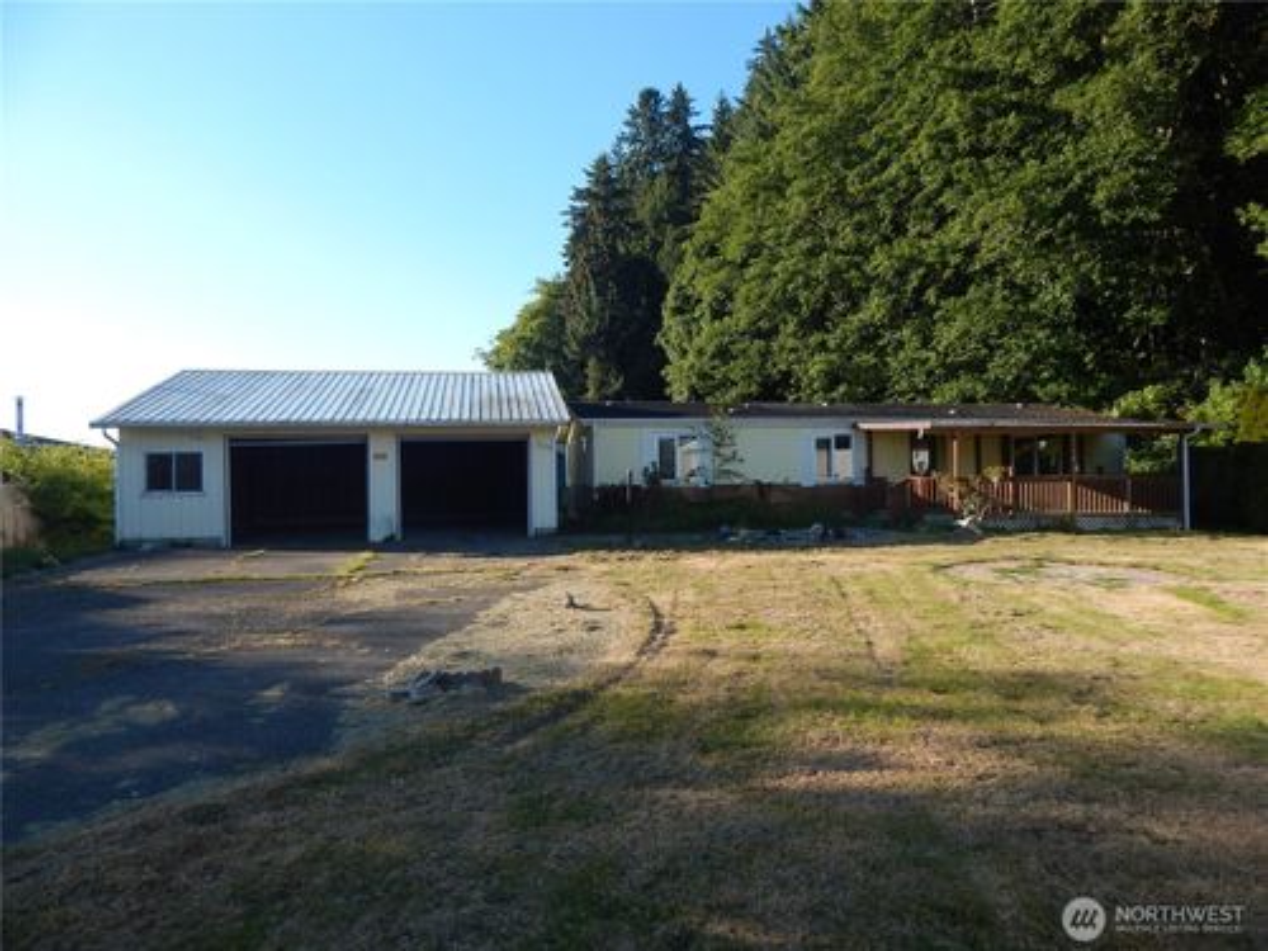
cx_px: 634
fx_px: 806
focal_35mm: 22
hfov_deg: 76.4
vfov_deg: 61.1
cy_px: 476
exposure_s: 1/800
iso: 125
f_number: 3
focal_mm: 4
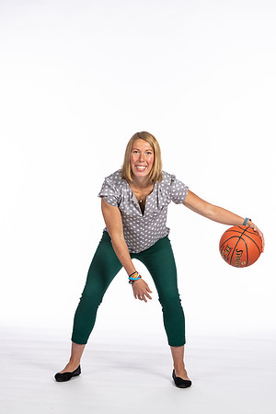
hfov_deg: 13.0
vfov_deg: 19.5
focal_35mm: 105
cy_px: 207
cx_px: 138
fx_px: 1207
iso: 100
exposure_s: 1/100
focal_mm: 70
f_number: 5.6
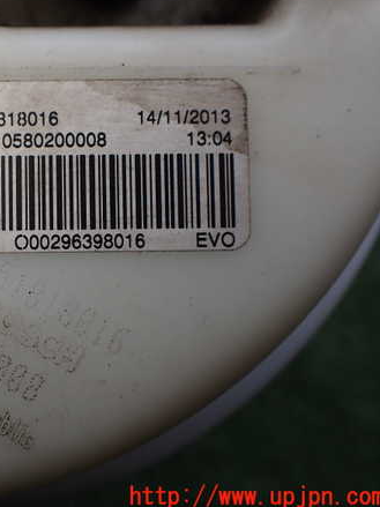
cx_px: 44
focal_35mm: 41
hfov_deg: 33.4
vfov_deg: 45.8
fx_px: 600
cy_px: 252
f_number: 3.2
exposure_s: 1/320
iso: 100
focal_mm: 5.4
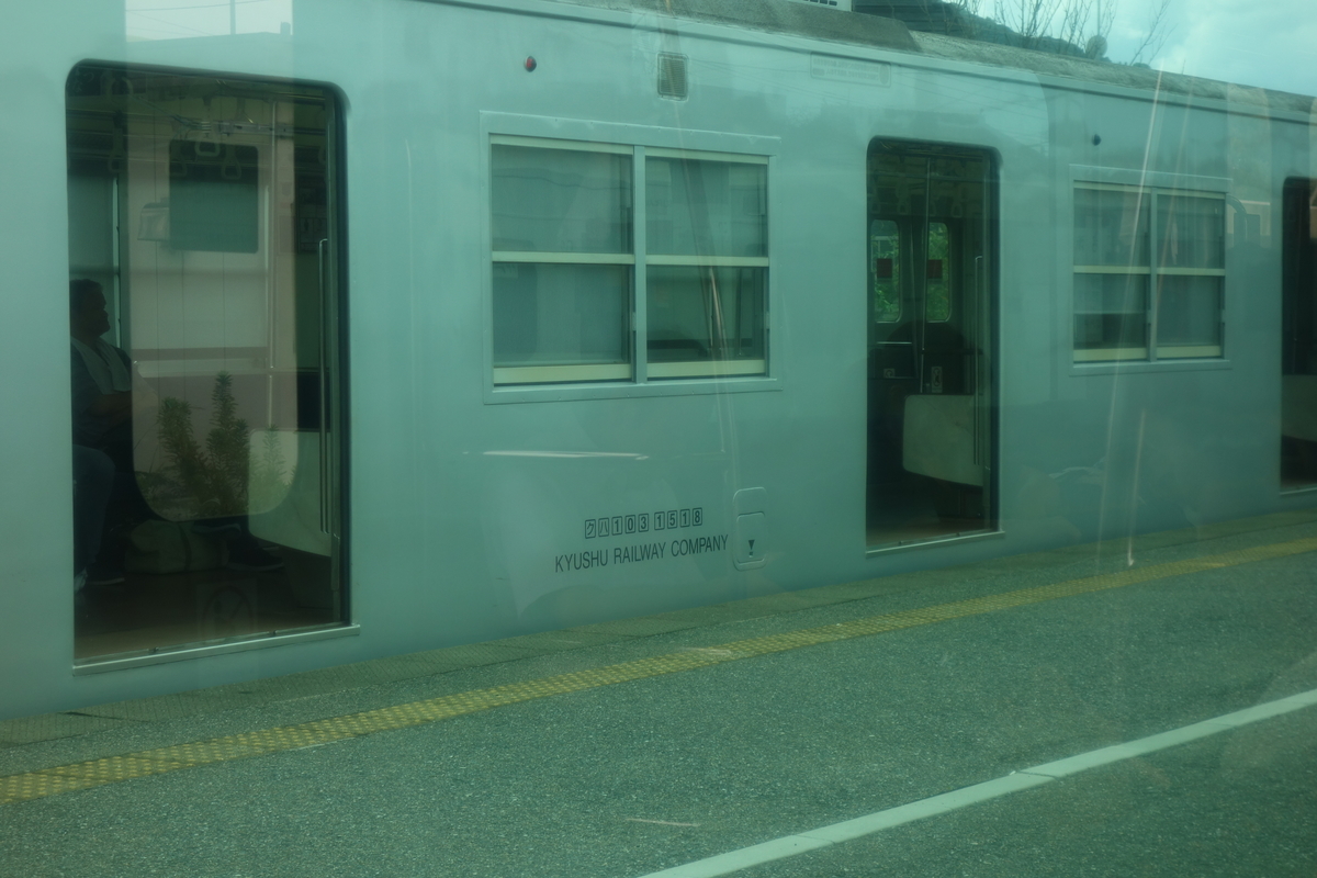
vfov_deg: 16.9
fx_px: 2963
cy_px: 439
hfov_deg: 25.1
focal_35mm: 81
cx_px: 658
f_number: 4.5
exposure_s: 1/100
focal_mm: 30.14
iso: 125
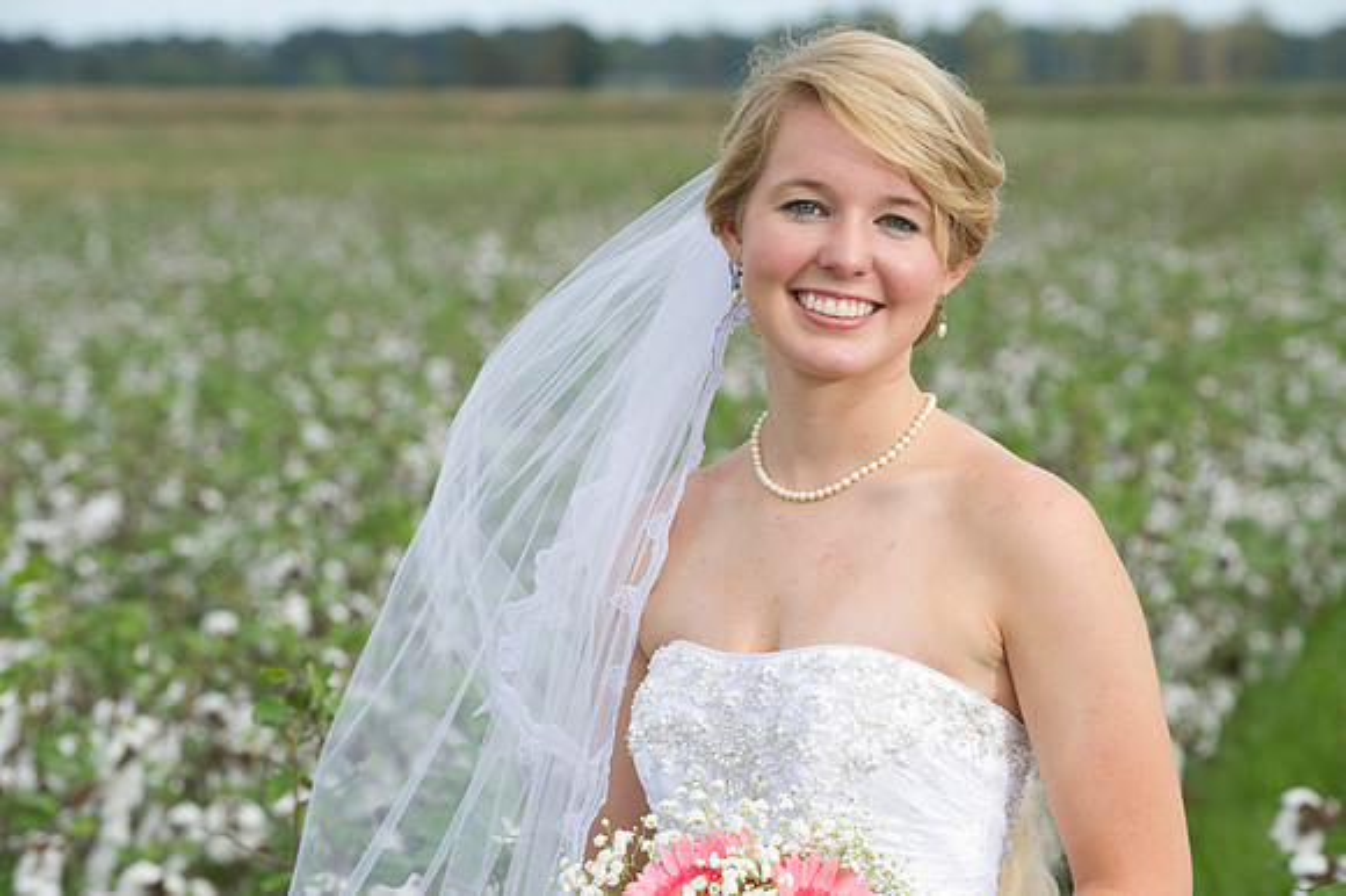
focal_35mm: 160
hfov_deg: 12.8
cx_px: 673
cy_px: 448
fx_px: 5979
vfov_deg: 8.6
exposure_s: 1/125
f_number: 7.1
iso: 200
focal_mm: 160
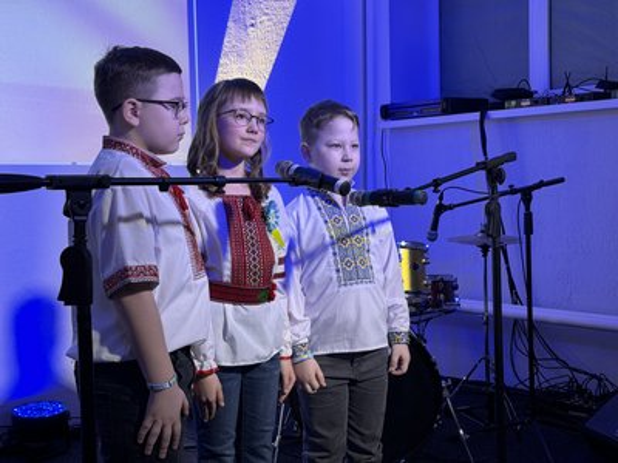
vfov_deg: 30.3
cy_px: 232
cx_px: 309
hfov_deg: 39.7
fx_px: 857
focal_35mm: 48
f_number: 1.78
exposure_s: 1/60
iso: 64
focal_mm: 6.86
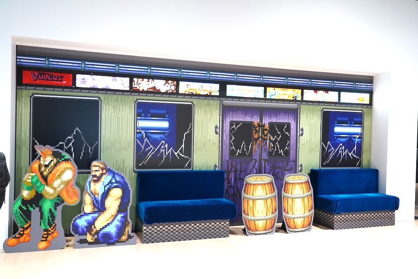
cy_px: 140
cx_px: 209
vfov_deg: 42.3
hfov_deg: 60.3
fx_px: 360
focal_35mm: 31
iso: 4000
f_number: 4
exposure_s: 1/40
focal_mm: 31
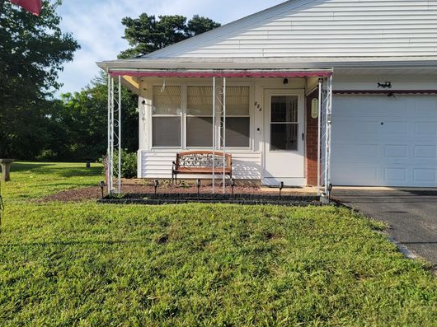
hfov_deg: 61.7
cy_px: 157
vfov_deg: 48.2
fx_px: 366
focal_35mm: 29
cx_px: 216
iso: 16
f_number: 1.8
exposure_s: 1/601
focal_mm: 6.7
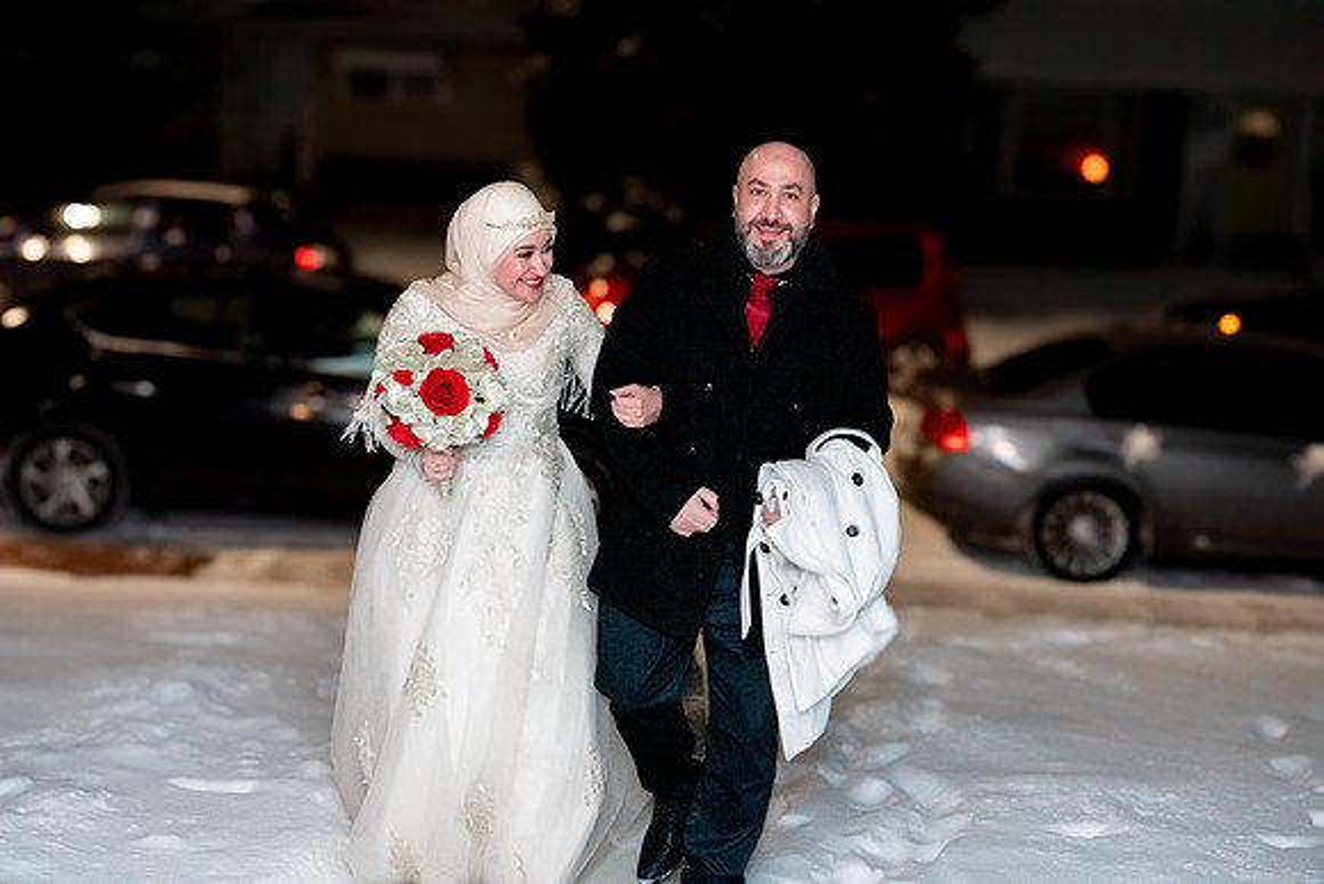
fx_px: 1986
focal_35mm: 54
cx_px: 662
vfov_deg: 25.1
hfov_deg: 36.9
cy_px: 442
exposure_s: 1/160
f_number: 2.8
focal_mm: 54
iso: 6400
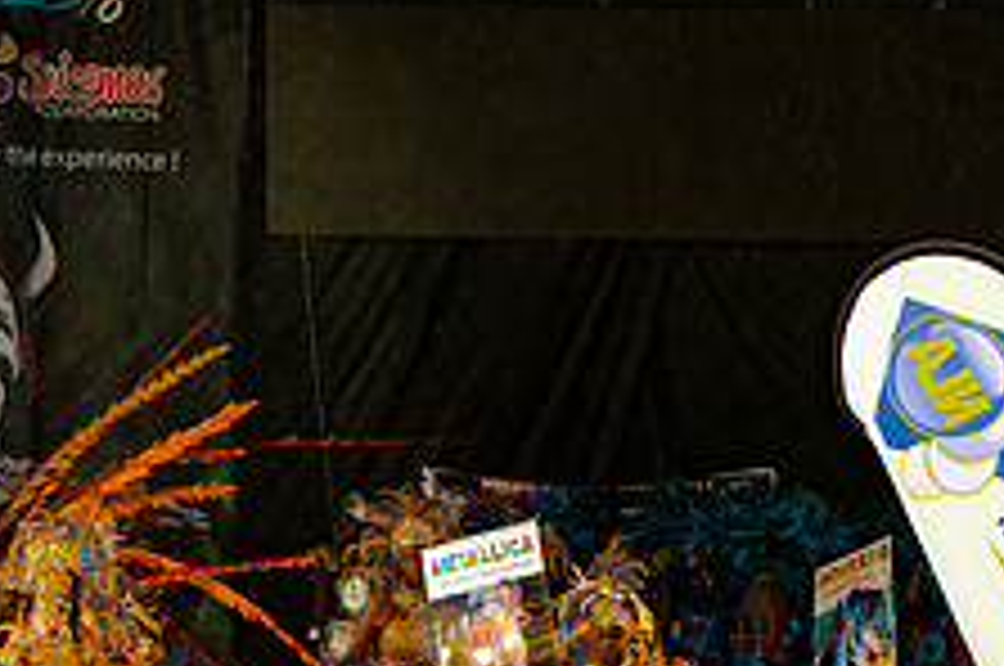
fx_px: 11975
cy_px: 410
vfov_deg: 3.2
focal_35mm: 430
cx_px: 990
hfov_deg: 4.8
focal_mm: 165
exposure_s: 1/160
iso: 500
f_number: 5
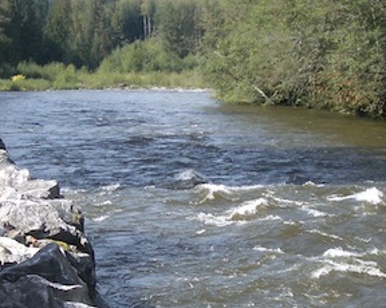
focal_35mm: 95
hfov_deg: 20.1
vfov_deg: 16.2
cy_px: 198
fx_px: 1085
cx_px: 117
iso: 50
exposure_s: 1/320
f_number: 4.3
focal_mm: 5.8
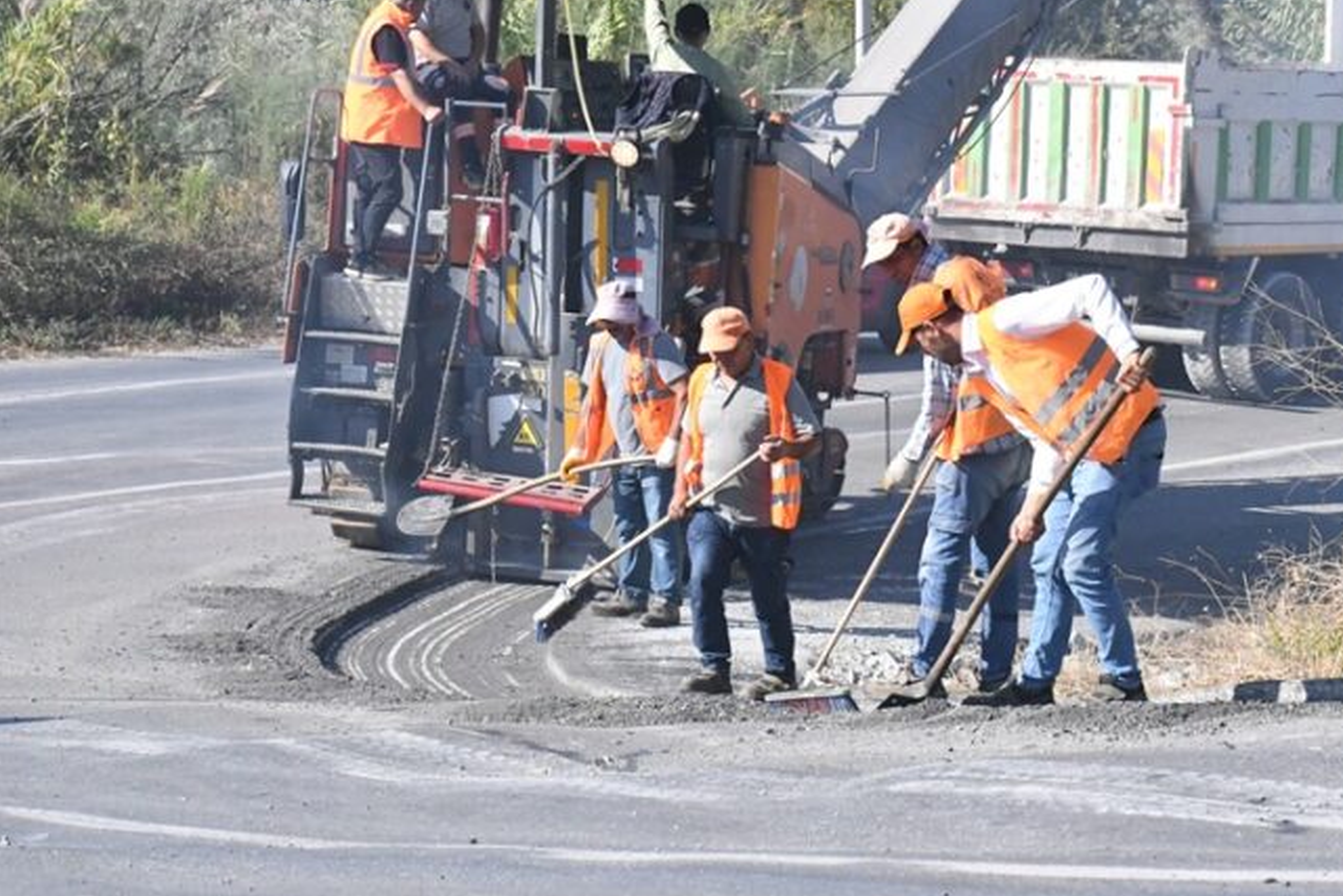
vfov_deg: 11.4
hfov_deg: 17.1
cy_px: 255
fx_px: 4477
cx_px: 770
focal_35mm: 120
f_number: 6.3
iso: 3200
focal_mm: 50
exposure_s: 1/8000
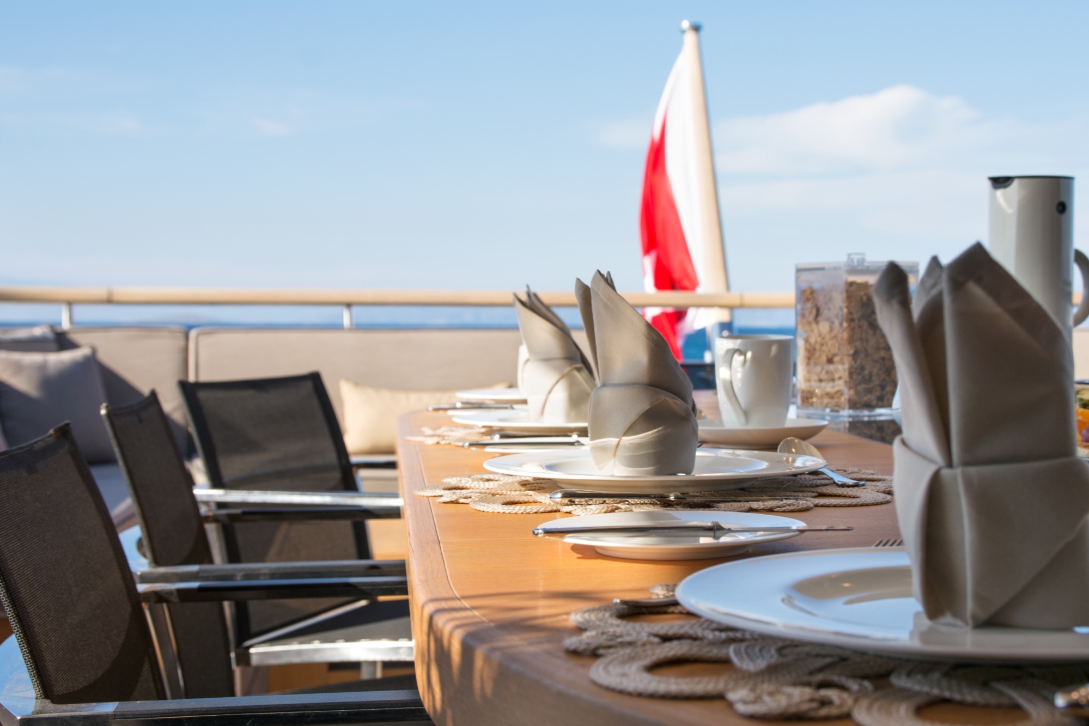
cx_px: 626
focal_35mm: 60
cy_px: 393
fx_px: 1815
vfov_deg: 22.6
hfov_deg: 33.3
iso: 100
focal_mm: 34
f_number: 6.3
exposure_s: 1/320
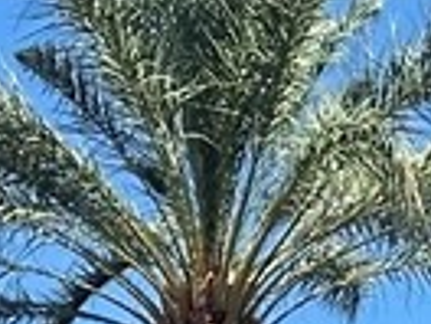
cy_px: 1247
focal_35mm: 373
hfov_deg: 5.3
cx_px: 163
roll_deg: -0.3
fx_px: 4644
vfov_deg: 3.8
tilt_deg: -1.6
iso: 64
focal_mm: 6.86
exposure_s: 1/3367
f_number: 1.78
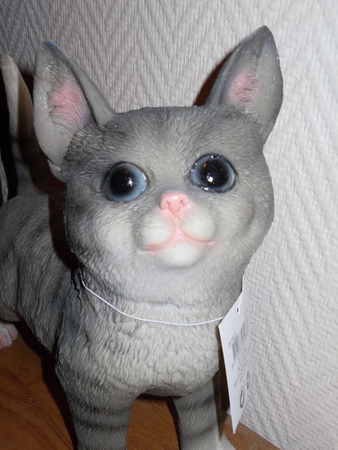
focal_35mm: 43
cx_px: 153
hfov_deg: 33.6
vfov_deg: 43.7
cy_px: 267
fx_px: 560
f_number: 3.5
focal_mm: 6.3
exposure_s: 1/45
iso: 80
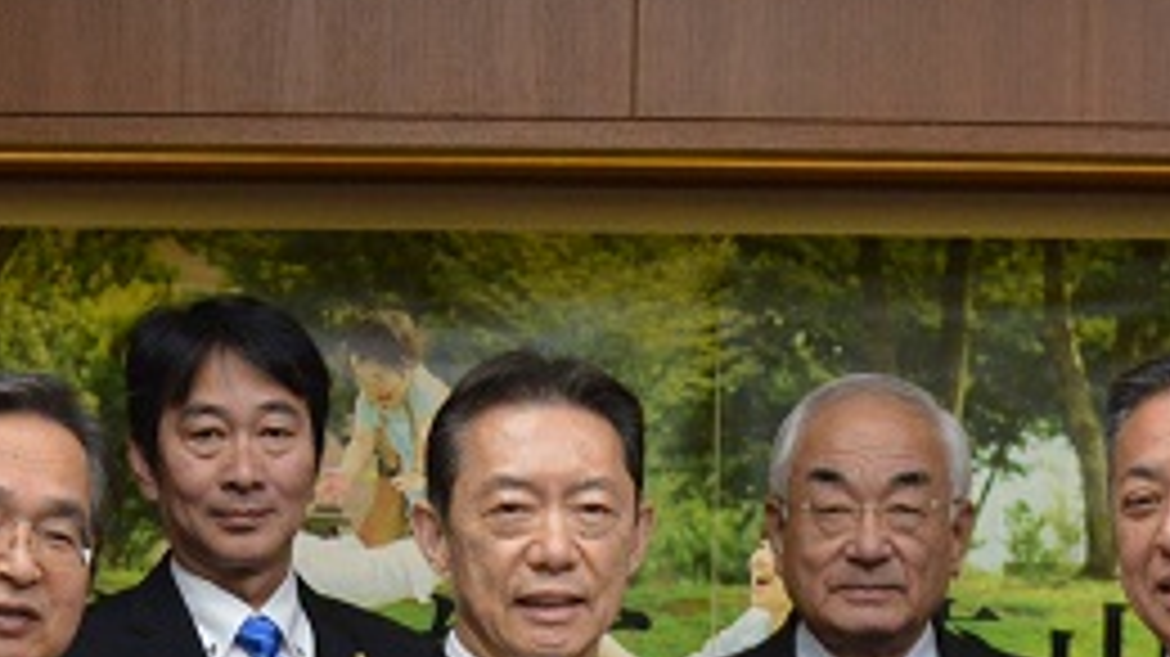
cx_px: 826
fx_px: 4683
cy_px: 1156
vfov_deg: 7.8
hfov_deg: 14.2
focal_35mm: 151
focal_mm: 26
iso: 900
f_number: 4.2
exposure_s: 1/60
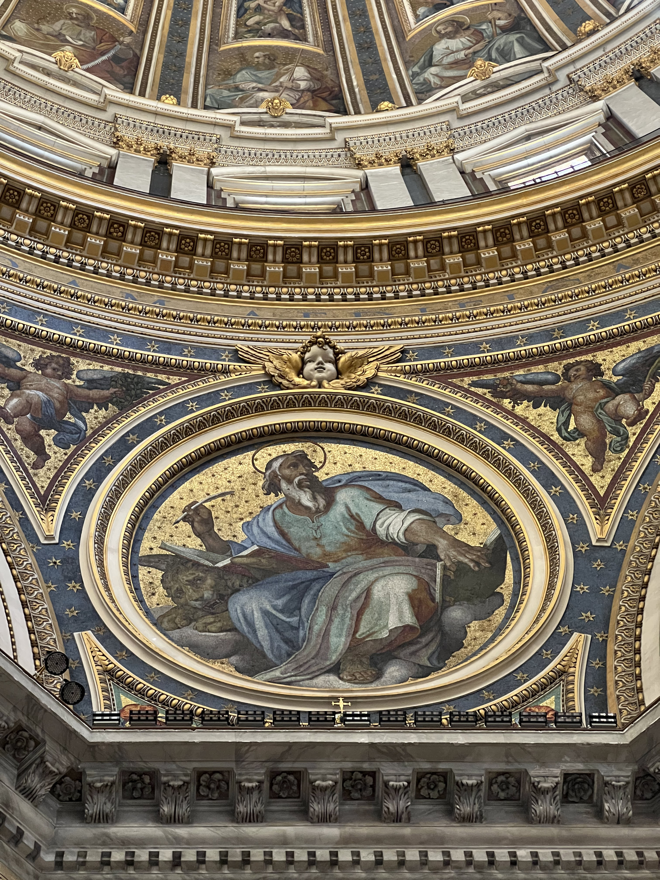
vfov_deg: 25.3
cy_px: 440
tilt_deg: +69.4
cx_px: 330
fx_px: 1957
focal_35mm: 77
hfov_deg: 19.1
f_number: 2.8
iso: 800
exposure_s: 1/33
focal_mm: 9
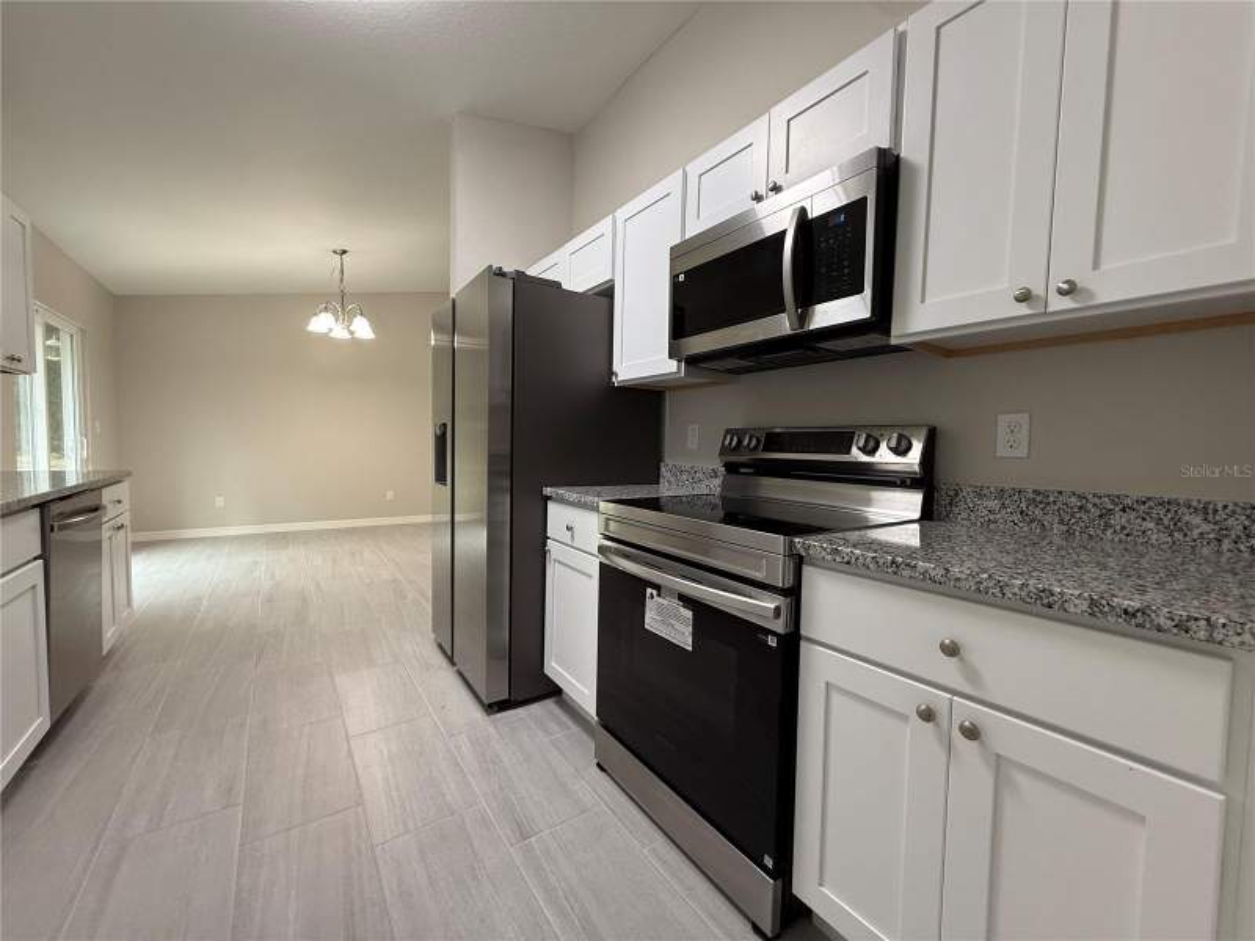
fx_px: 508
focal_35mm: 14
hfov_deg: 102.1
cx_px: 628
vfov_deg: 85.7
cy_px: 470
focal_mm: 2.22
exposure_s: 1/60
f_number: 2.2
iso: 200
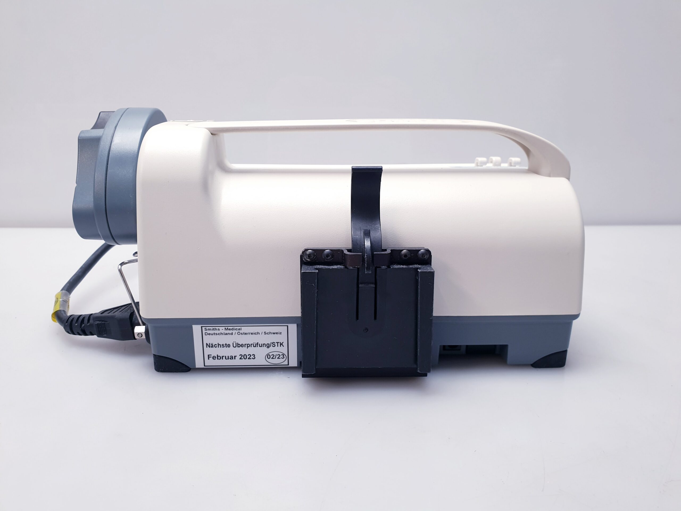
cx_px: 340
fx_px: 511
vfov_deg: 53.1
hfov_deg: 67.3
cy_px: 256
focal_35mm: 26
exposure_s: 1/50
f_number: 2.4
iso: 64
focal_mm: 4.3
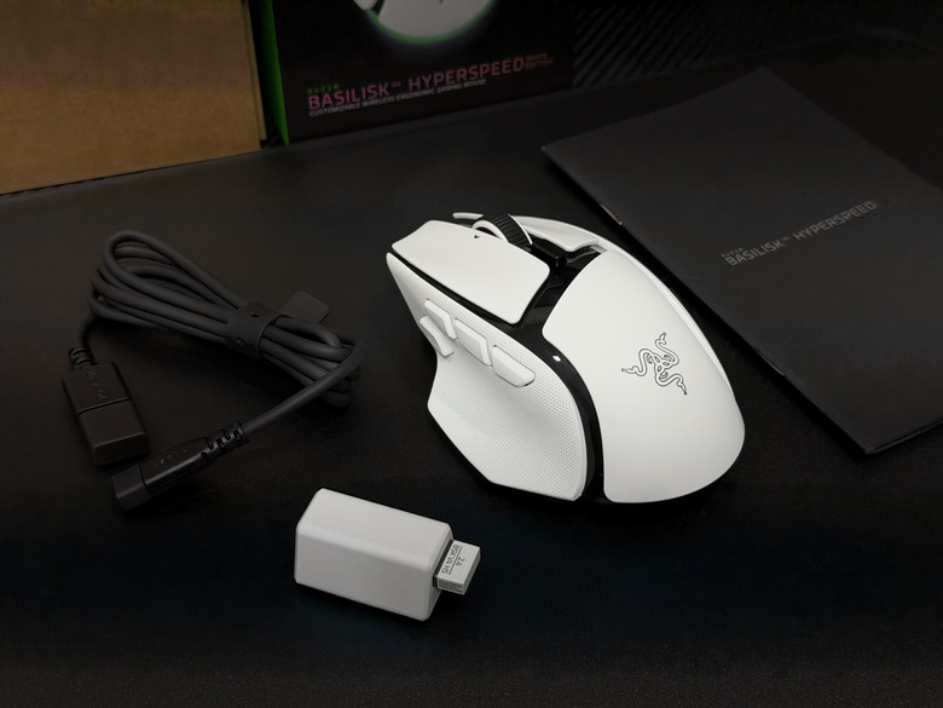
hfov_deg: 39.7
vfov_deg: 30.3
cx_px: 472
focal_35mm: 48
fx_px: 1308
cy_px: 354
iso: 64
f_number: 1.78
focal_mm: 6.76
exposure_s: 1/120
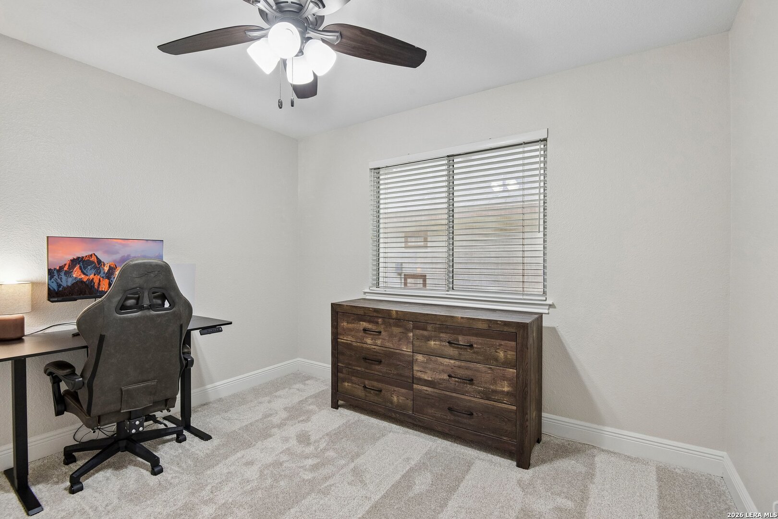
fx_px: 346
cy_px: 260
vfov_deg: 73.7
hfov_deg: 96.7
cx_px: 389
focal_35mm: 16
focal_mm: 16
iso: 1600
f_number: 8
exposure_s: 1/15
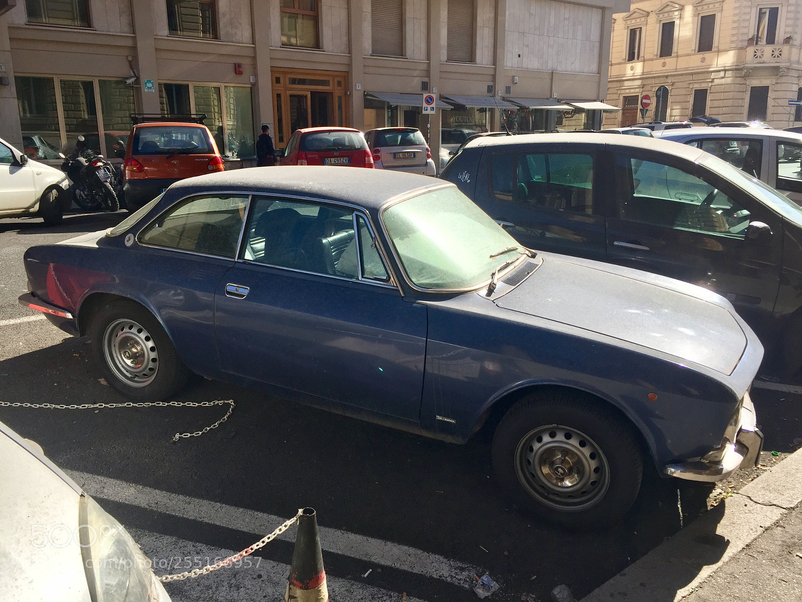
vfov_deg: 48.2
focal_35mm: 29
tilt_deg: -14.5
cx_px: 401
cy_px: 301
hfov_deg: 61.7
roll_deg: -0.2
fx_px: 672
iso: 32
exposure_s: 1/1364
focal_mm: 4.15
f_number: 2.2
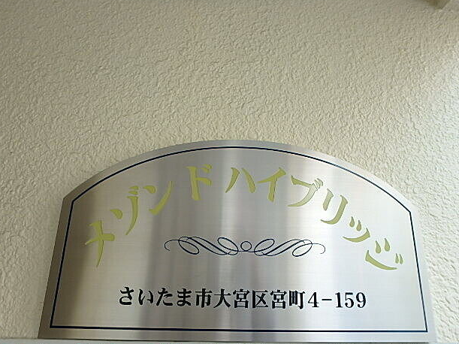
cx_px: 231
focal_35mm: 22
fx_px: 292
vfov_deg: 61.1
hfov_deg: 76.4
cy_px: 175
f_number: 3.5
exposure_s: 1/100
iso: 125
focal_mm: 3.7
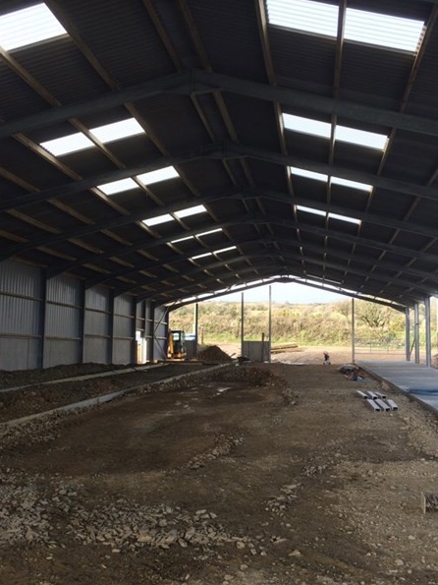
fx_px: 658
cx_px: 238
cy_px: 291
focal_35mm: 39
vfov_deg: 47.9
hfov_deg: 36.8
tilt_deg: +4.8
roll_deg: +0.5
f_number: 2.2
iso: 32
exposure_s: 1/120
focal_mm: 4.15
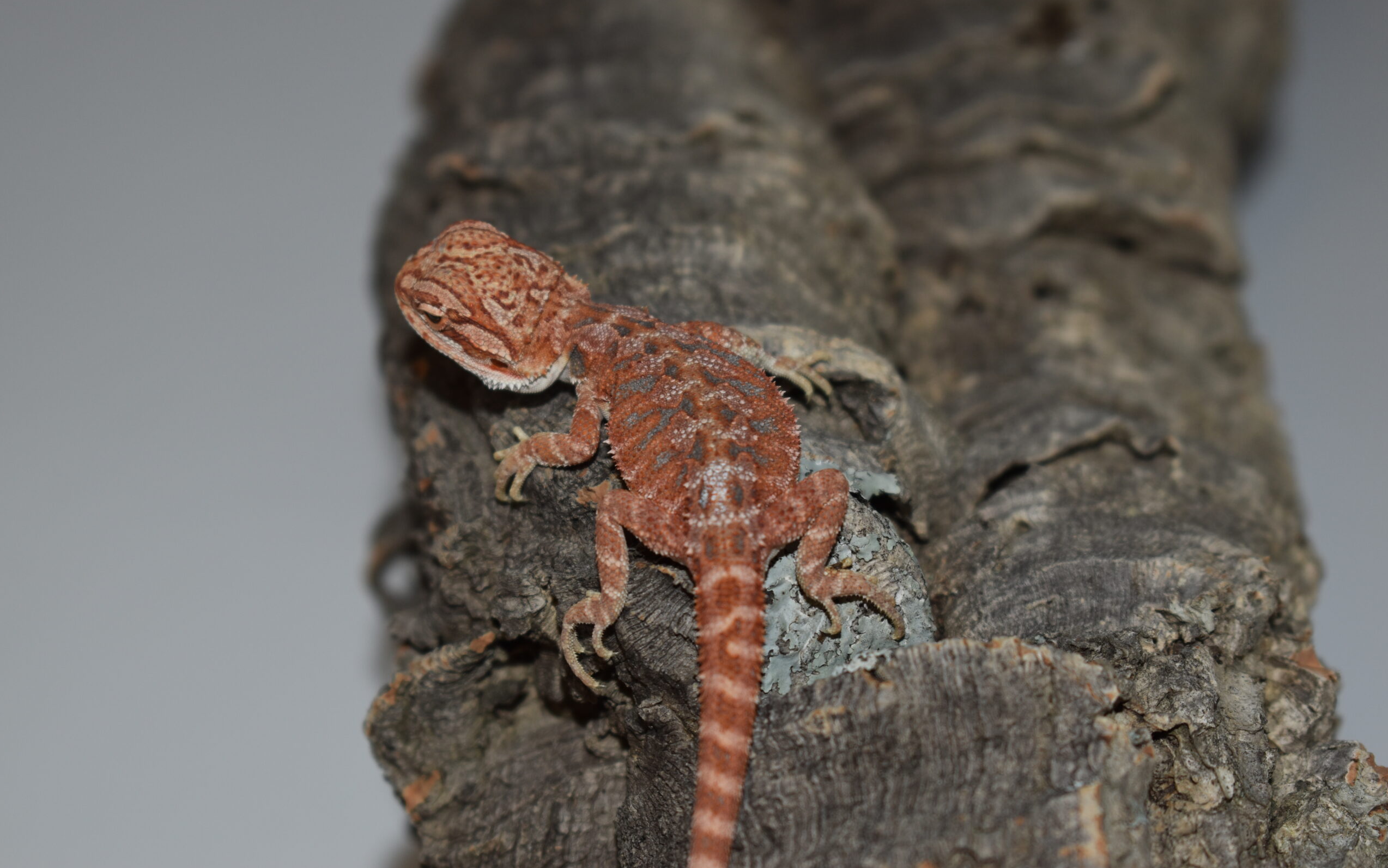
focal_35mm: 85
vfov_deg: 15.5
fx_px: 3197
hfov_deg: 24.5
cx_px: 693
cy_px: 406
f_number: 5.6
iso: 200
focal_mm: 55
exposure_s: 1/30
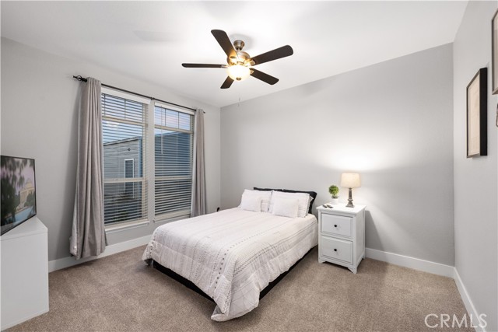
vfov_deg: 81.2
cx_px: 249
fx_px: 194
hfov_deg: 104.2
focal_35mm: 14
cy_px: 166
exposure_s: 1/1.67
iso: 500
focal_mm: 14
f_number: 8
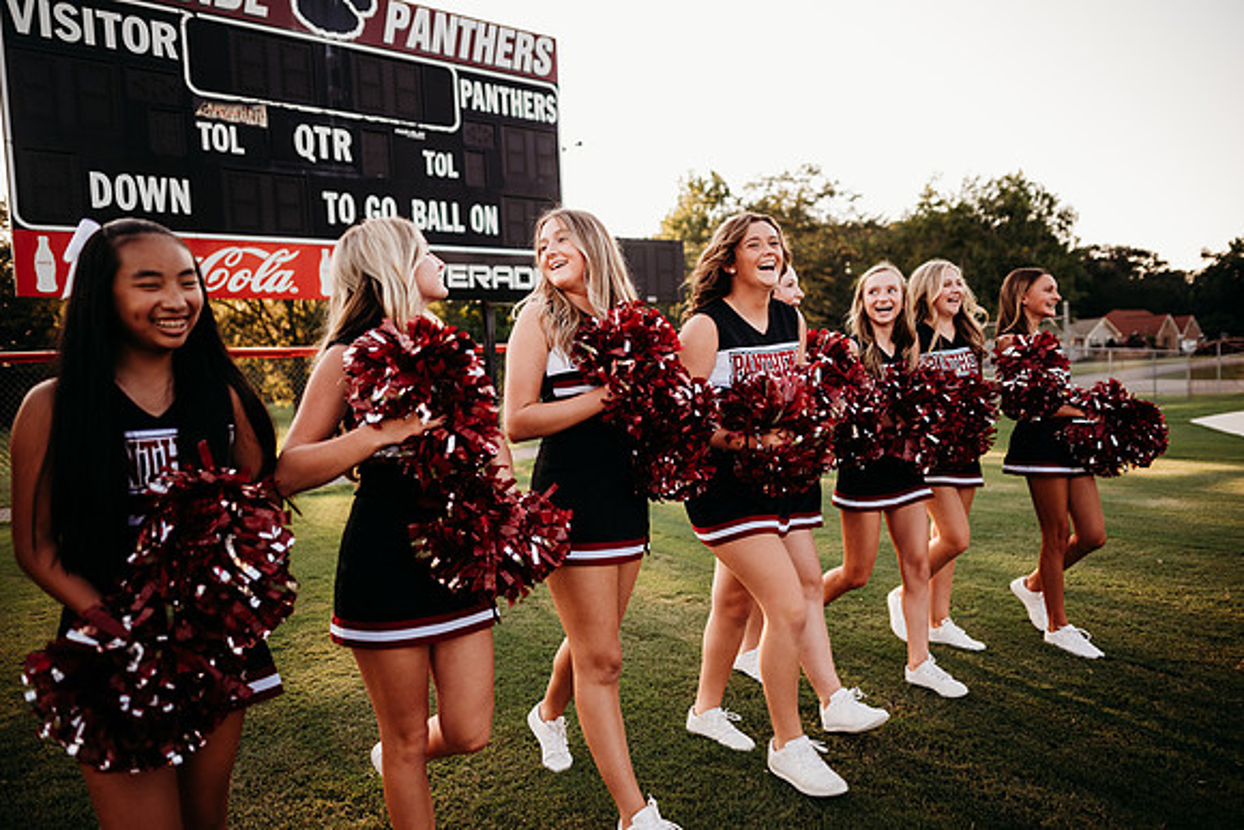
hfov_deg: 73.7
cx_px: 622
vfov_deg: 53.2
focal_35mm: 24
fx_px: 829
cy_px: 415
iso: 125
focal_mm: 24
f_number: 2
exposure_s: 1/500
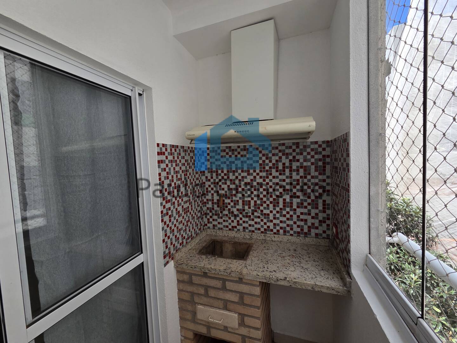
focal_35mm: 13
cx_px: 228
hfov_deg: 106.2
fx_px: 172
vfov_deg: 89.9
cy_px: 172
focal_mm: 2.2
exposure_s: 1/2000
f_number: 2.2
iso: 125
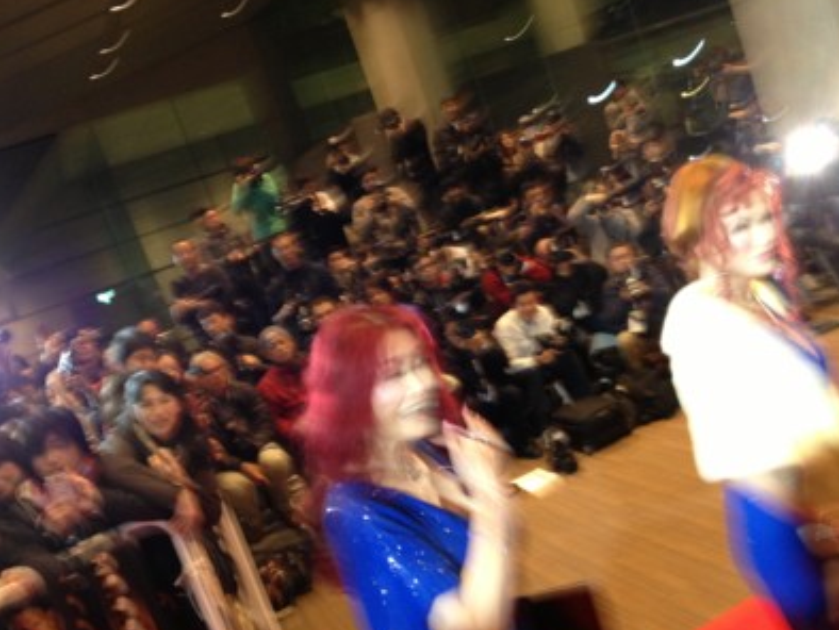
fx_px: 970
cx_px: 443
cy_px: 341
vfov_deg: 36.0
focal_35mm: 40
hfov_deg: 46.8
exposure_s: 1/20
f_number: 2.4
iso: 125
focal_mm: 4.28
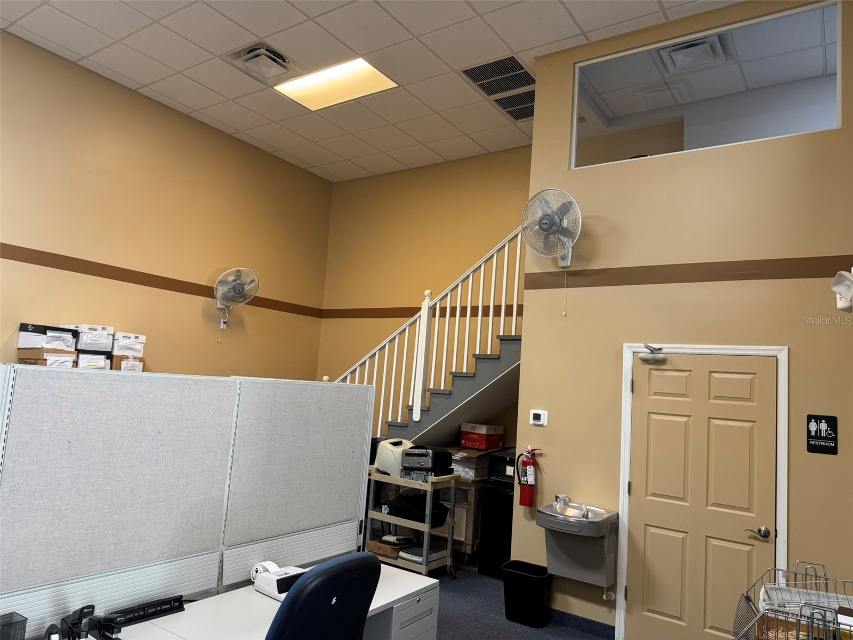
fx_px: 591
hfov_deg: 71.6
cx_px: 426
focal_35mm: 24
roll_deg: -3.7
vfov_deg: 56.8
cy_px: 320
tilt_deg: +6.6
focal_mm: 6.76
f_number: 1.78
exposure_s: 1/60
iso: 250
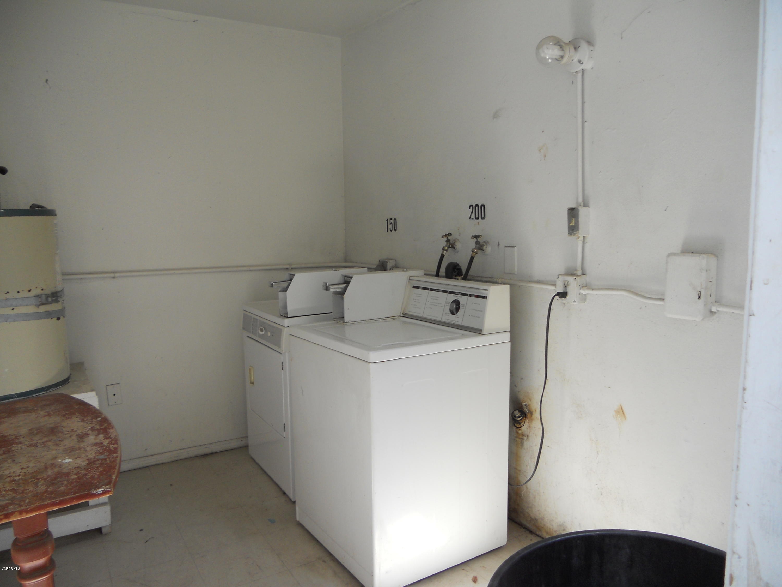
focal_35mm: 27
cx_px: 391
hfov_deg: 65.3
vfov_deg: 51.4
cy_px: 294
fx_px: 610
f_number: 3.2
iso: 80
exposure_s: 1/80
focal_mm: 4.9
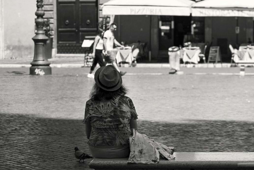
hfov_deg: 16.7
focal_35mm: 121
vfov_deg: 11.3
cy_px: 111
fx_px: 855
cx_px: 220
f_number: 1.8
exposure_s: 1/5000
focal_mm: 35
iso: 100
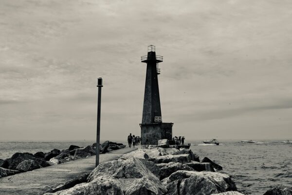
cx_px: 146
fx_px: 341
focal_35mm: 42
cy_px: 98
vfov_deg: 31.9
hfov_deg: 46.4
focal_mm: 28
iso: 100
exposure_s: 1/320
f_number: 10
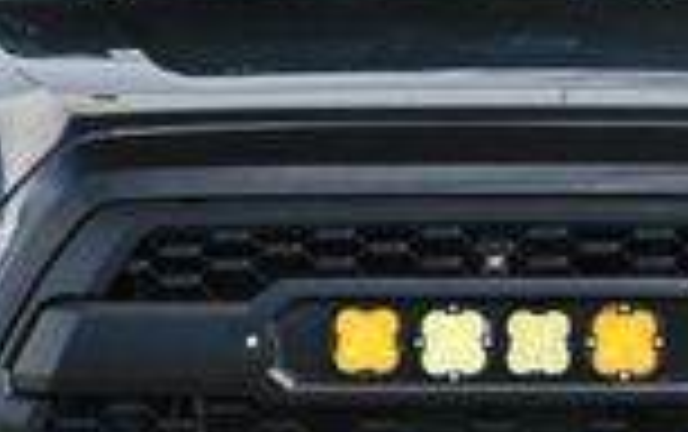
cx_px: 495
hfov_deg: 6.6
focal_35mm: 319
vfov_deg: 4.1
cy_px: 385
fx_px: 5988
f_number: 6.3
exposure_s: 1/200
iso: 400
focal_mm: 50
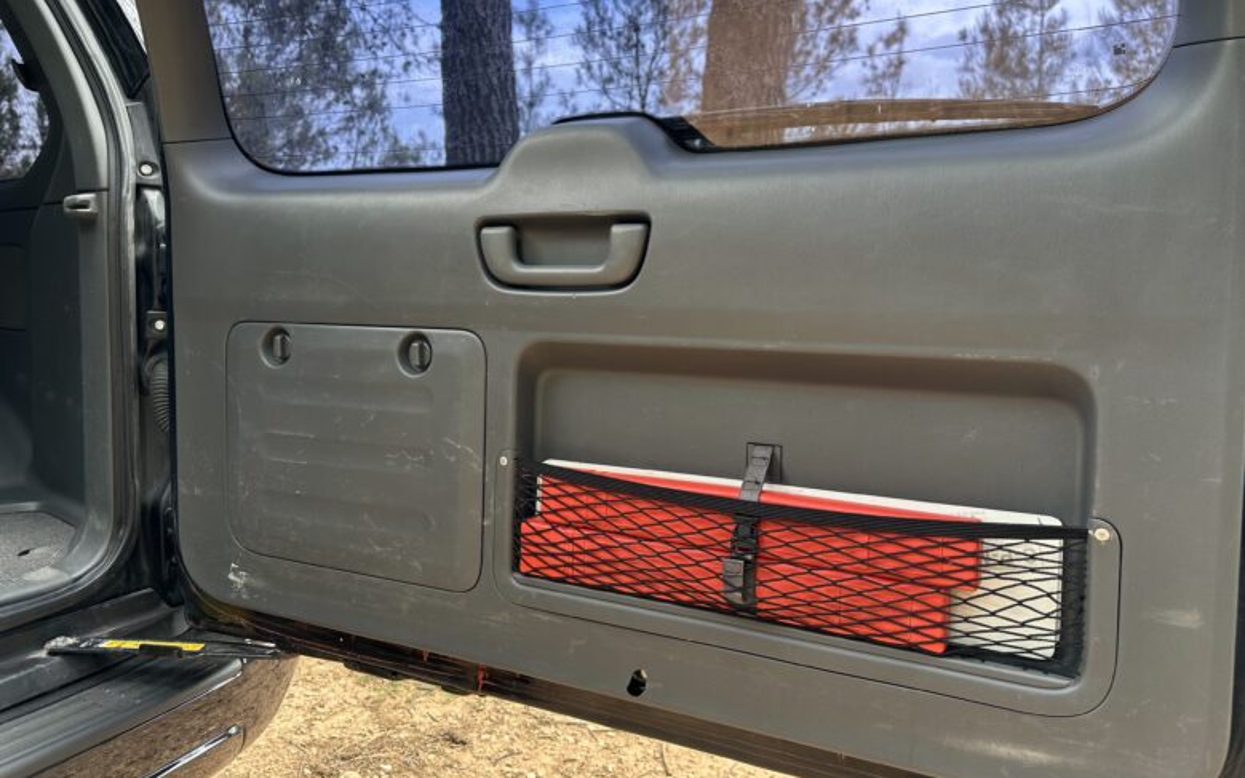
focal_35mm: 26
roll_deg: +2.8
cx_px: 611
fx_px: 882
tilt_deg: -7.8
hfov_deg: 70.4
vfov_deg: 47.5
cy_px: 347
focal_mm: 6.86
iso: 64
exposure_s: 1/127
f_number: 1.78
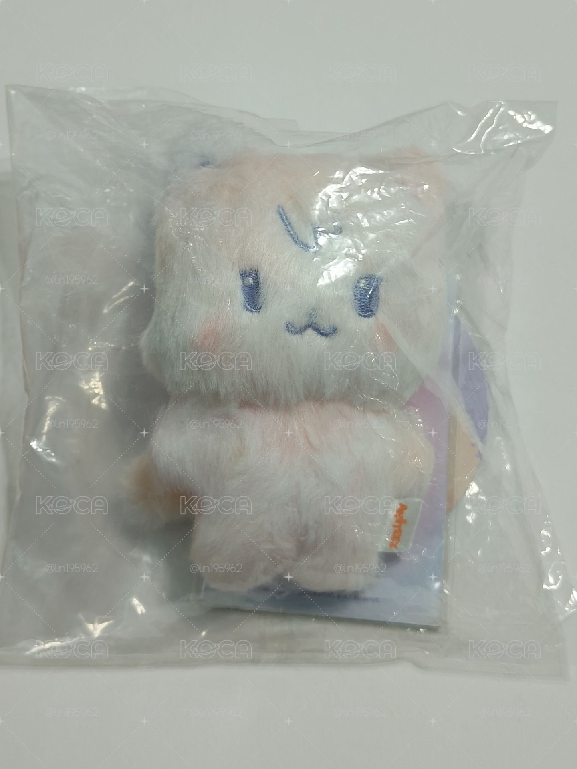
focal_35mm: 47
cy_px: 384
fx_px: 1045
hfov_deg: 30.9
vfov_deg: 40.4
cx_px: 288
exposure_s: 1/60
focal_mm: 5.59
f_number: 1.8
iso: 160
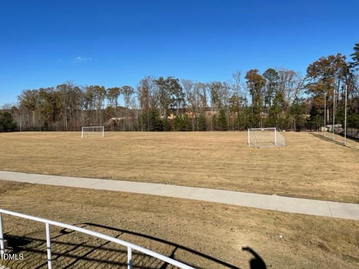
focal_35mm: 26
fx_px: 270
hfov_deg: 67.3
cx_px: 180
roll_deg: -0.3
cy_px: 134
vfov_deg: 53.1
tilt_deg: -1.7
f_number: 1.6
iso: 32
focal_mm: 4.2
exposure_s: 1/5051
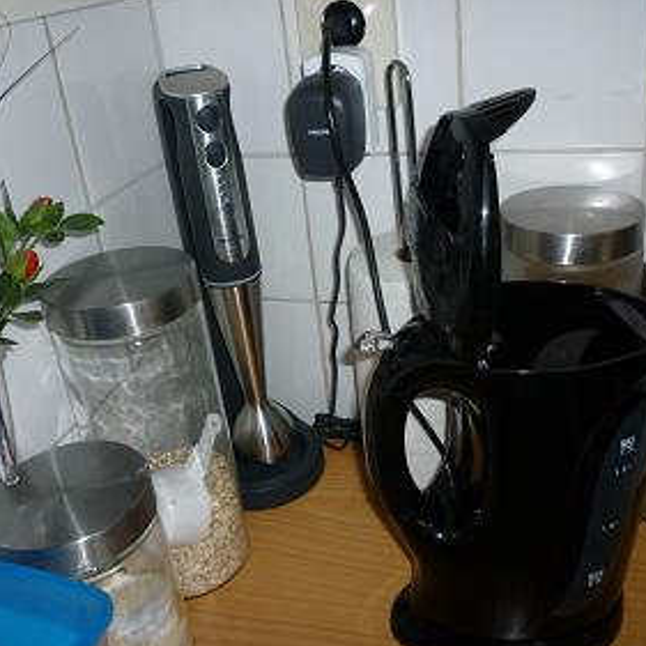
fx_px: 739
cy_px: 324
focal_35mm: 35
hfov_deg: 47.2
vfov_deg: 47.2
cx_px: 345
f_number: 3.3
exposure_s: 1/30
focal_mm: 5.2
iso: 100
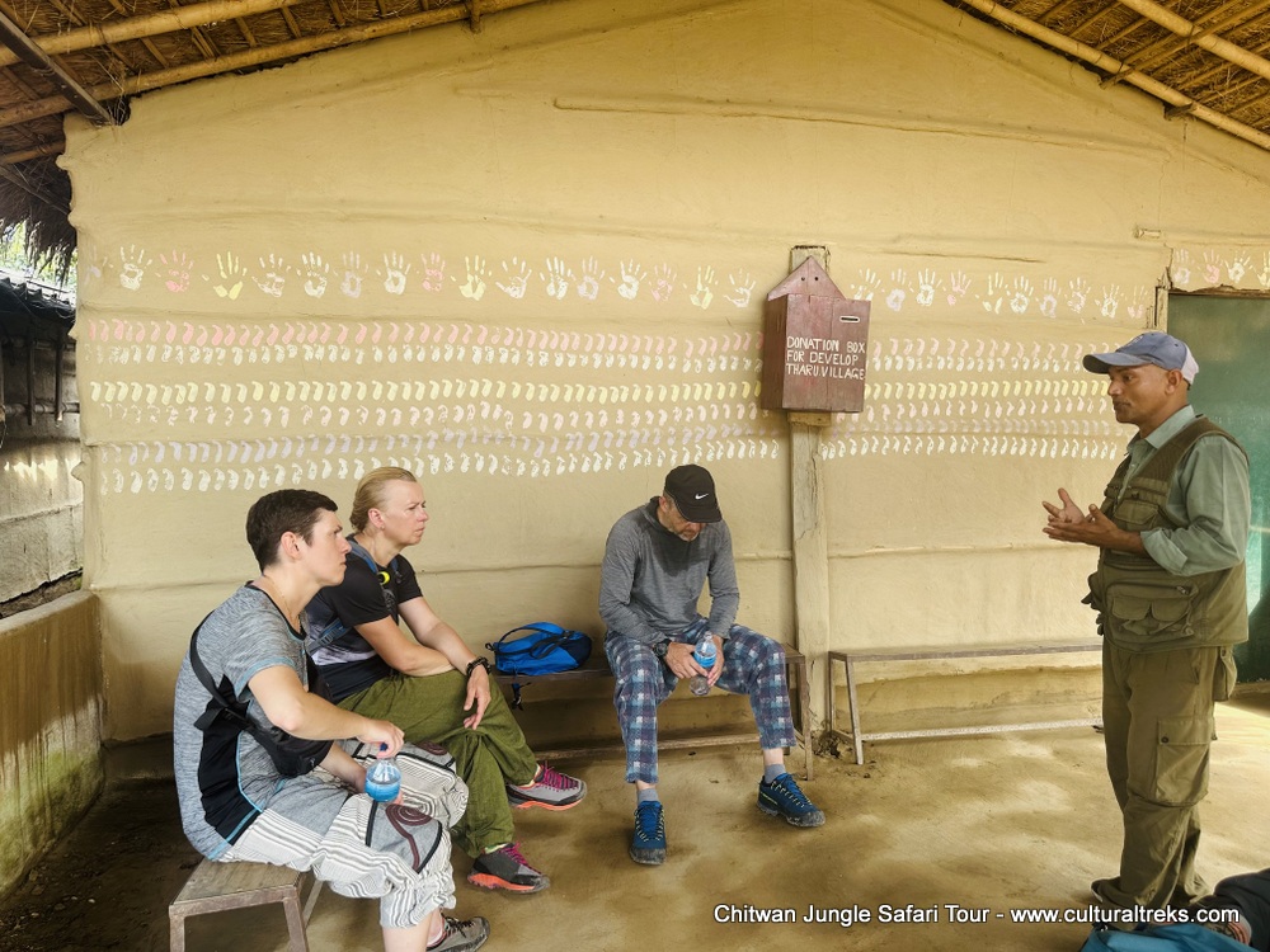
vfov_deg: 56.8
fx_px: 881
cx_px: 635
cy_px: 476
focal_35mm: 24
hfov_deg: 71.6
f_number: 1.78
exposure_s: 1/121
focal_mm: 6.86
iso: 64
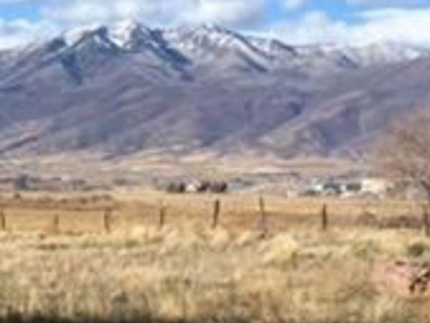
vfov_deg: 13.5
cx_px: -163
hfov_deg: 16.6
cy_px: 191
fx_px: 1367
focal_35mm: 110
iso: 25
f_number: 2.2
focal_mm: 4.15
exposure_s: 1/1241
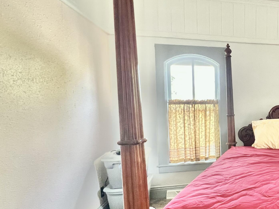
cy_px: 120
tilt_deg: -3.9
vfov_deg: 49.6
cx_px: 278
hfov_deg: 51.2
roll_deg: +0.8
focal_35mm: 28
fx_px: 226
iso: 250
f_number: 1.8
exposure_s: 1/91
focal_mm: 1.57
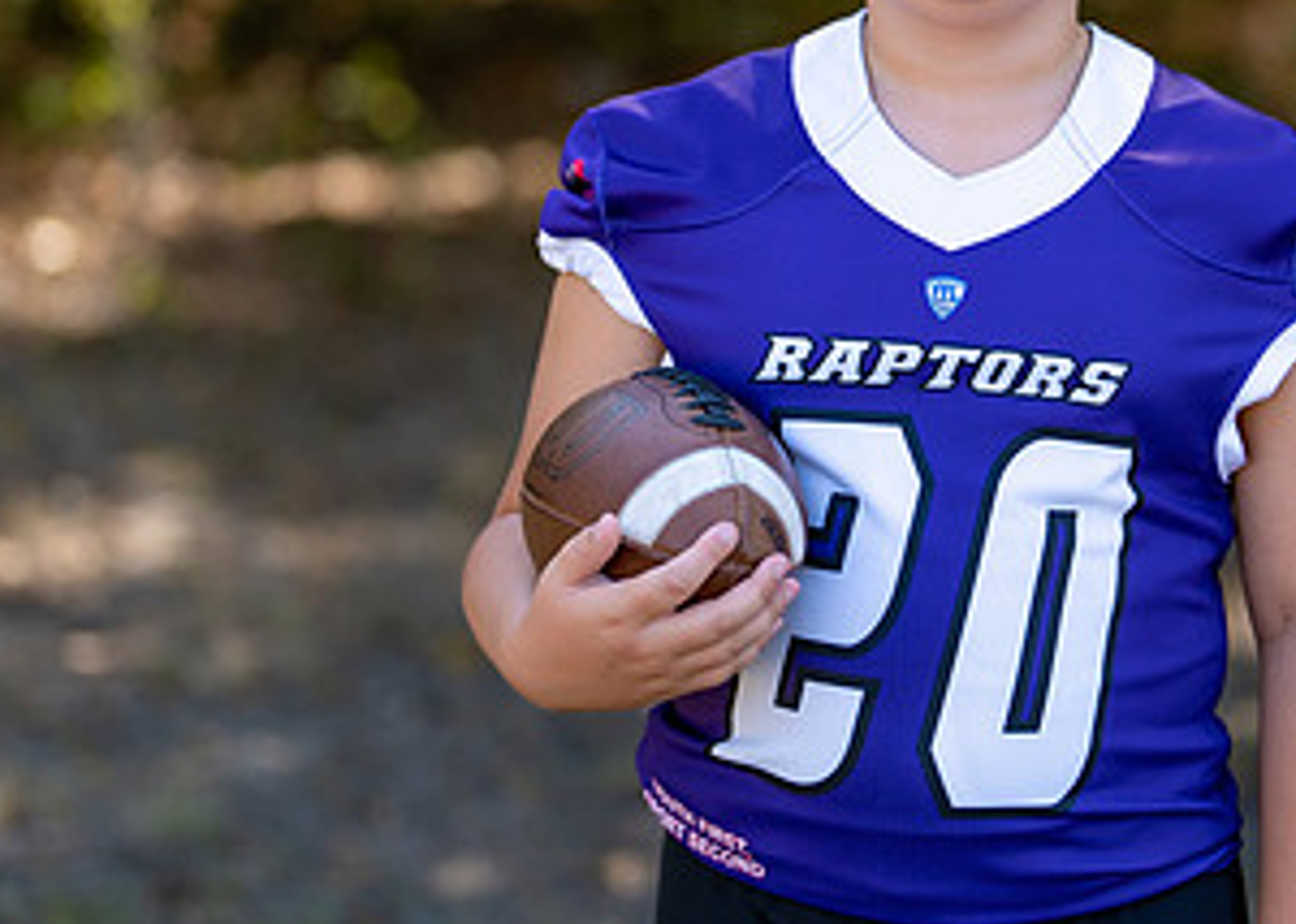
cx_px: 1016
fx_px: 4415
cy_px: 216
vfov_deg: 11.9
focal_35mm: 120
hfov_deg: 16.6
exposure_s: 1/2000
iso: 100
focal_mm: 50
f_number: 1.2
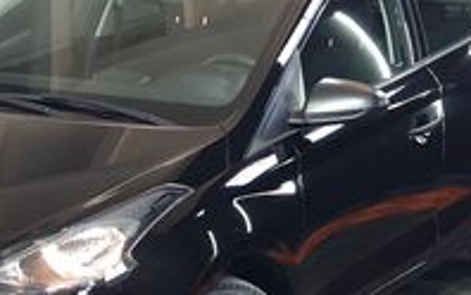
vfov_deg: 22.4
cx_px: 167
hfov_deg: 34.8
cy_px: 152
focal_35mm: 58
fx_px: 745
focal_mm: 5.54
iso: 200
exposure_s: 1/60
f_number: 1.8
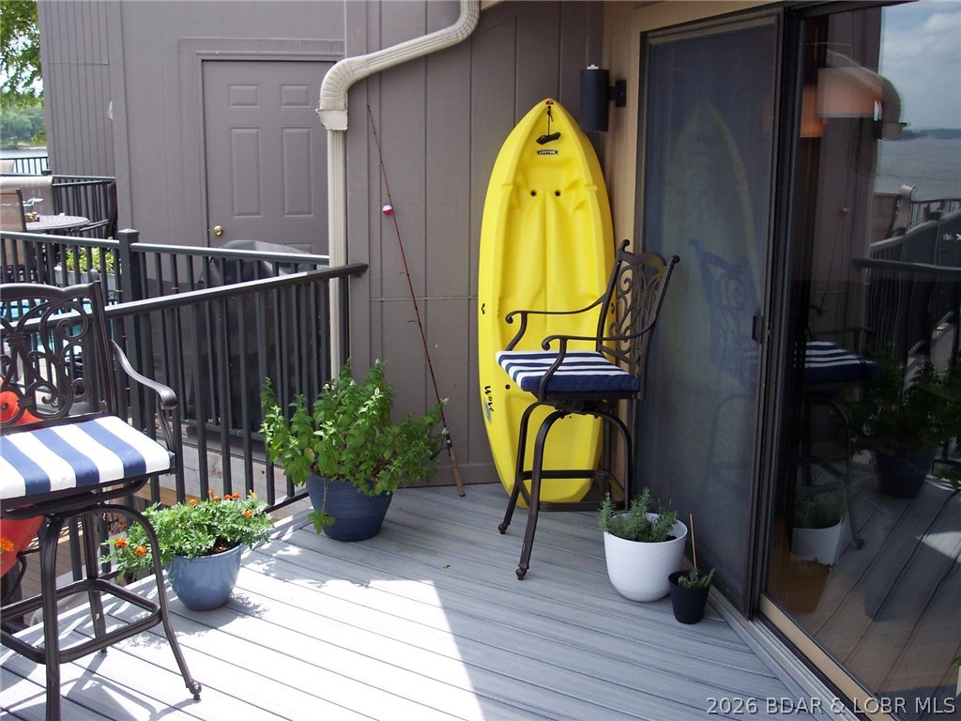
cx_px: 480
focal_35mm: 38
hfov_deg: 49.0
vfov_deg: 37.7
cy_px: 360
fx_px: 1055
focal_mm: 8
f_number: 2.8
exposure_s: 1/700
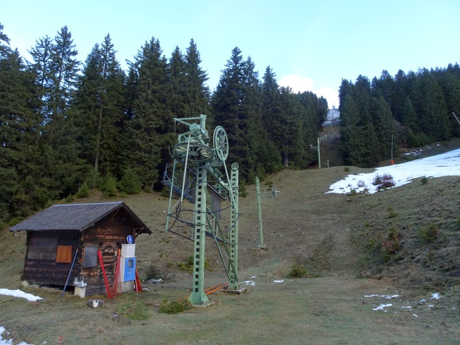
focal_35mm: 24
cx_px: 230
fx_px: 319
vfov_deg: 56.8
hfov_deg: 71.6
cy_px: 172
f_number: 3.5
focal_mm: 4.1
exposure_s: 1/80
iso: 80
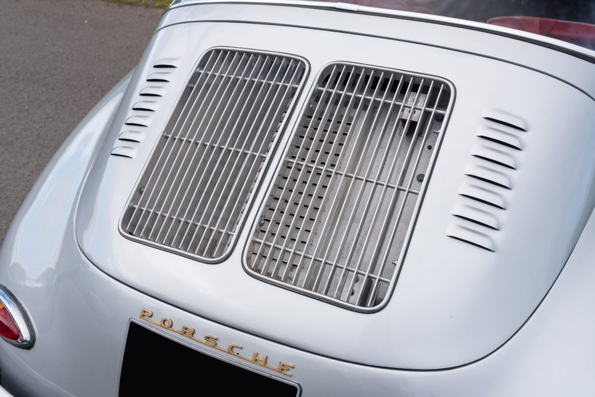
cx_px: 298
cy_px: 198
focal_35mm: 35
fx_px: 579
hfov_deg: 54.4
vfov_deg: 37.9
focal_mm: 35
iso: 400
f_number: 9
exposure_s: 1/250
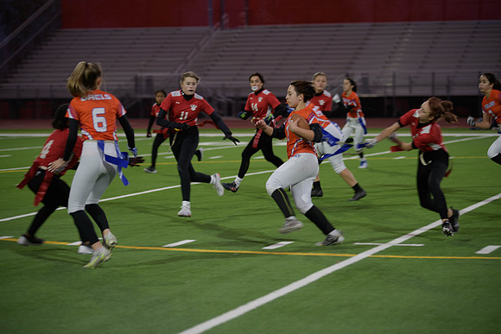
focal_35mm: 120
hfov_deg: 17.1
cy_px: 167
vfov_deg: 11.4
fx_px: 1670
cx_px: 250
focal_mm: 120
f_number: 2.8
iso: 400
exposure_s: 1/200
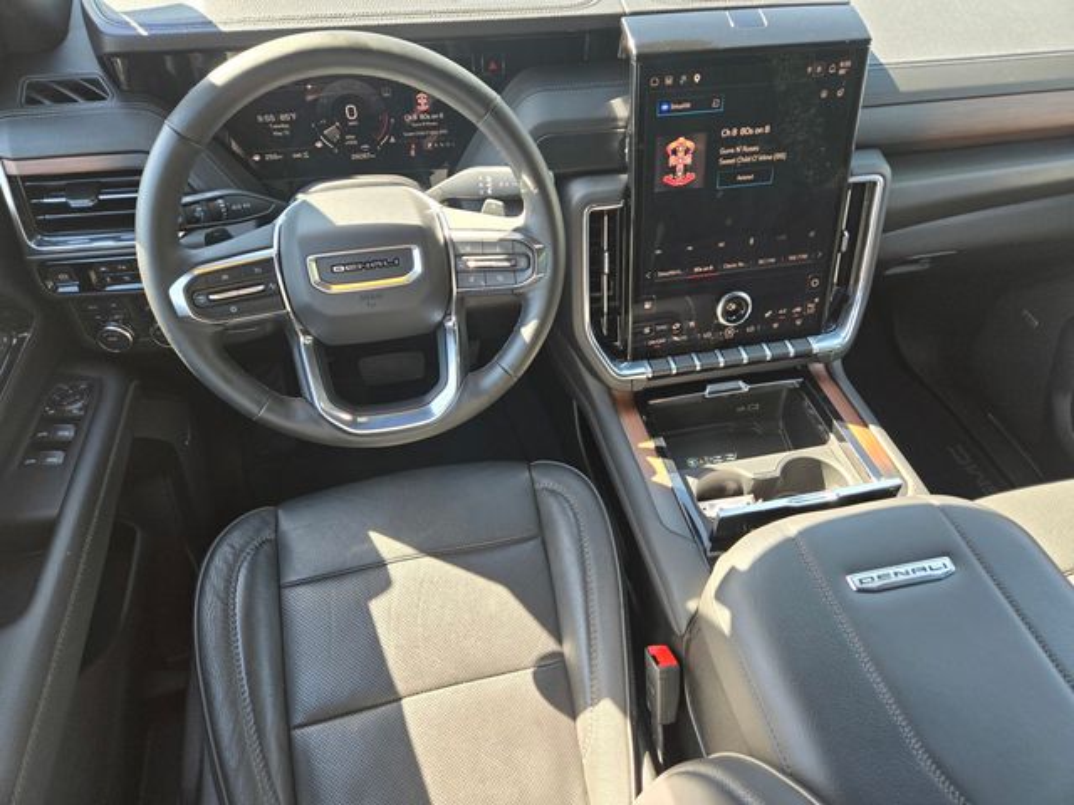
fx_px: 714
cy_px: 402
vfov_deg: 58.9
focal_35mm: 23
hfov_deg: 73.9
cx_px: 537
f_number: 1.8
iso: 80
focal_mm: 5.4
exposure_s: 1/180
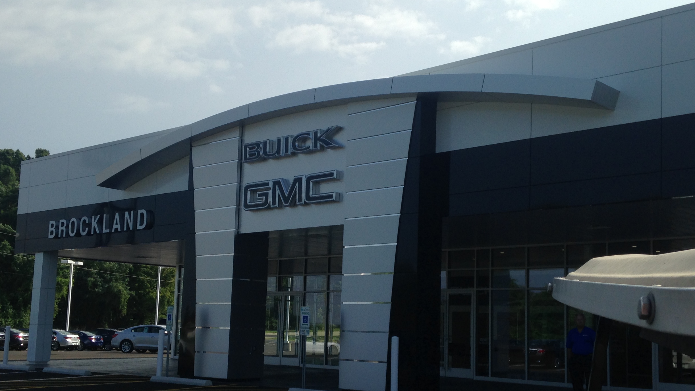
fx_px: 885
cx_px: 337
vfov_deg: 24.9
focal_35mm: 48
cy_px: 237
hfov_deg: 42.9
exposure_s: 1/2008
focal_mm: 4.12
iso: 50
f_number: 2.4
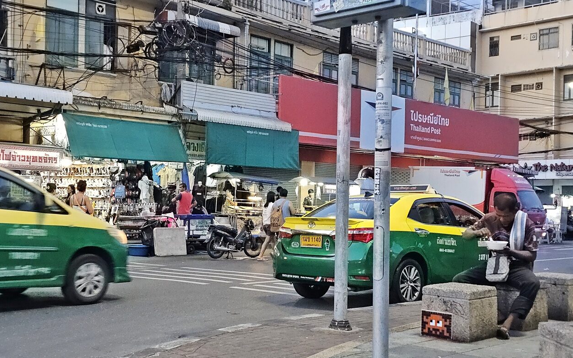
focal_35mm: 25
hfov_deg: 72.5
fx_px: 390
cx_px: 286
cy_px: 198
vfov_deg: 49.2
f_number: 1.7
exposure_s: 1/100
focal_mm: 6.3
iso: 400
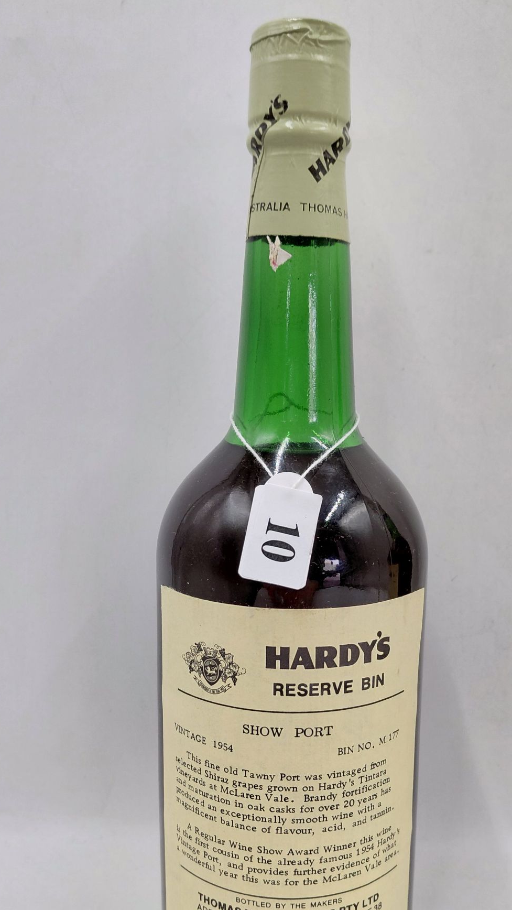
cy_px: 523
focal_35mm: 32
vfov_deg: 60.7
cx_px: 285
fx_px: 772
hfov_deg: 36.6
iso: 160
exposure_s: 1/100
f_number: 1.8
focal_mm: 4.69
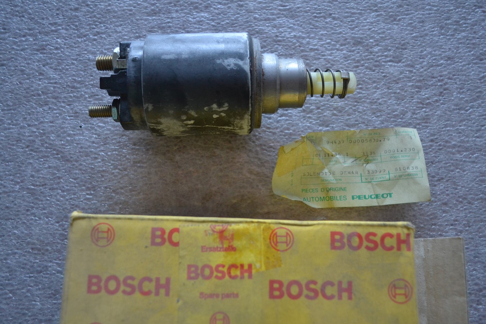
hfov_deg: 57.2
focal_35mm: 33
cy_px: 162
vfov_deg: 40.0
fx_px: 445
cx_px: 243
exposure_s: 1/60
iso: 1600
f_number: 4
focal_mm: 22
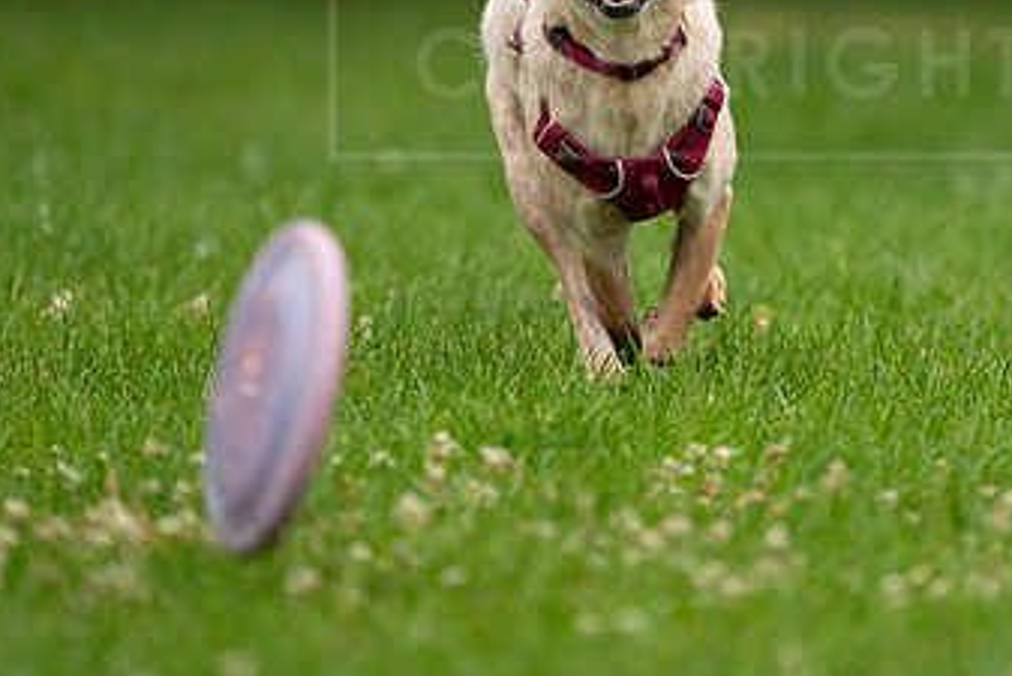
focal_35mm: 809
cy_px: 113
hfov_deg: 2.5
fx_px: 22750
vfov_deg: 1.7
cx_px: 616
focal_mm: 470
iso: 6400
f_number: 6.3
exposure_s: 1/1600
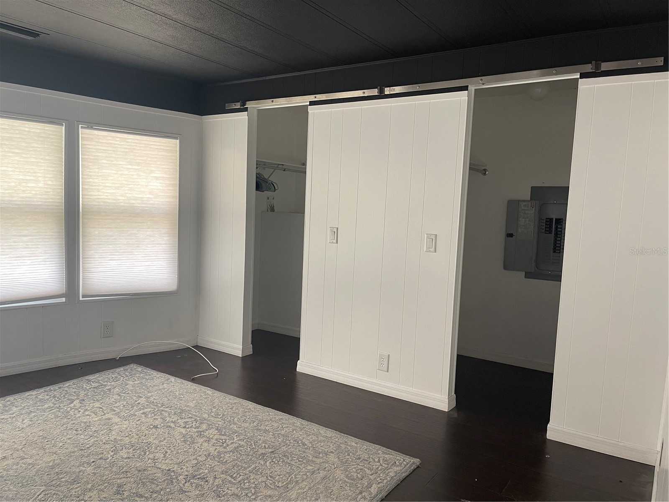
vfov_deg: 54.9
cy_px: 251
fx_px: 483
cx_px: 334
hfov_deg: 69.4
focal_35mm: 25
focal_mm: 5.1
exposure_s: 1/60
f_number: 1.6
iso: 125
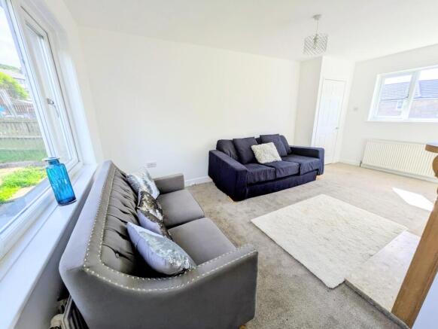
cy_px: 164
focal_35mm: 14
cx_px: 219
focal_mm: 1.83
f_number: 2.2
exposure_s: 1/346
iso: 46
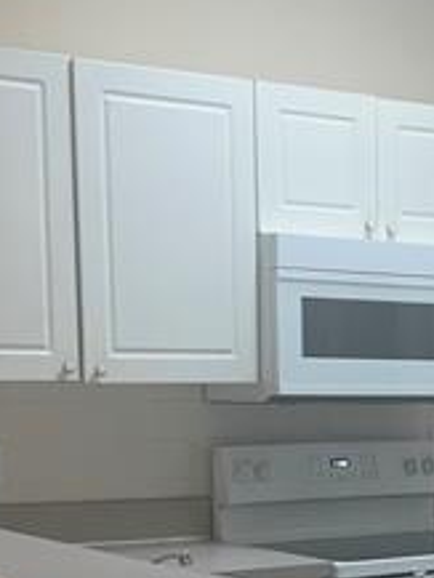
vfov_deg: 20.5
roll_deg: +1.0
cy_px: 605
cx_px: 487
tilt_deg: -7.5
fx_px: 1536
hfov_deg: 15.6
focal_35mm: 92
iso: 32
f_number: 1.5
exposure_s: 1/40
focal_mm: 5.7
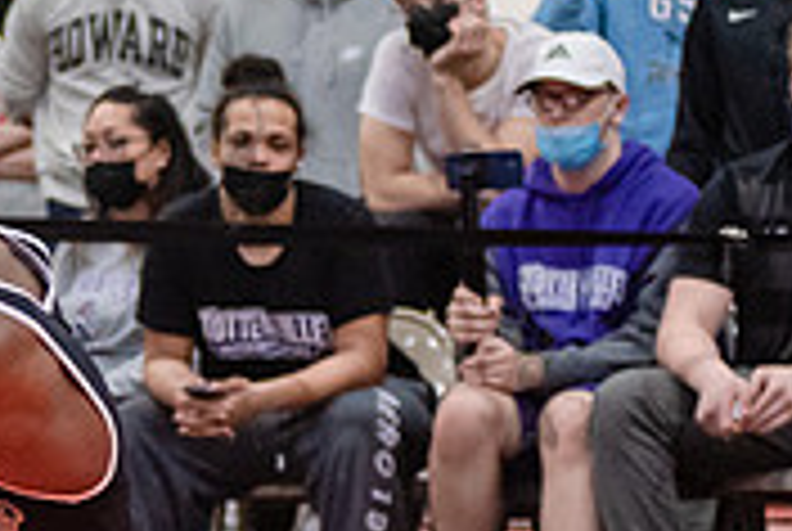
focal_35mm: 263
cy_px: 371
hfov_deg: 7.7
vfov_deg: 5.2
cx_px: -342
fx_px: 5796
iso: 4000
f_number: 3.5
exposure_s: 1/400
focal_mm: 80
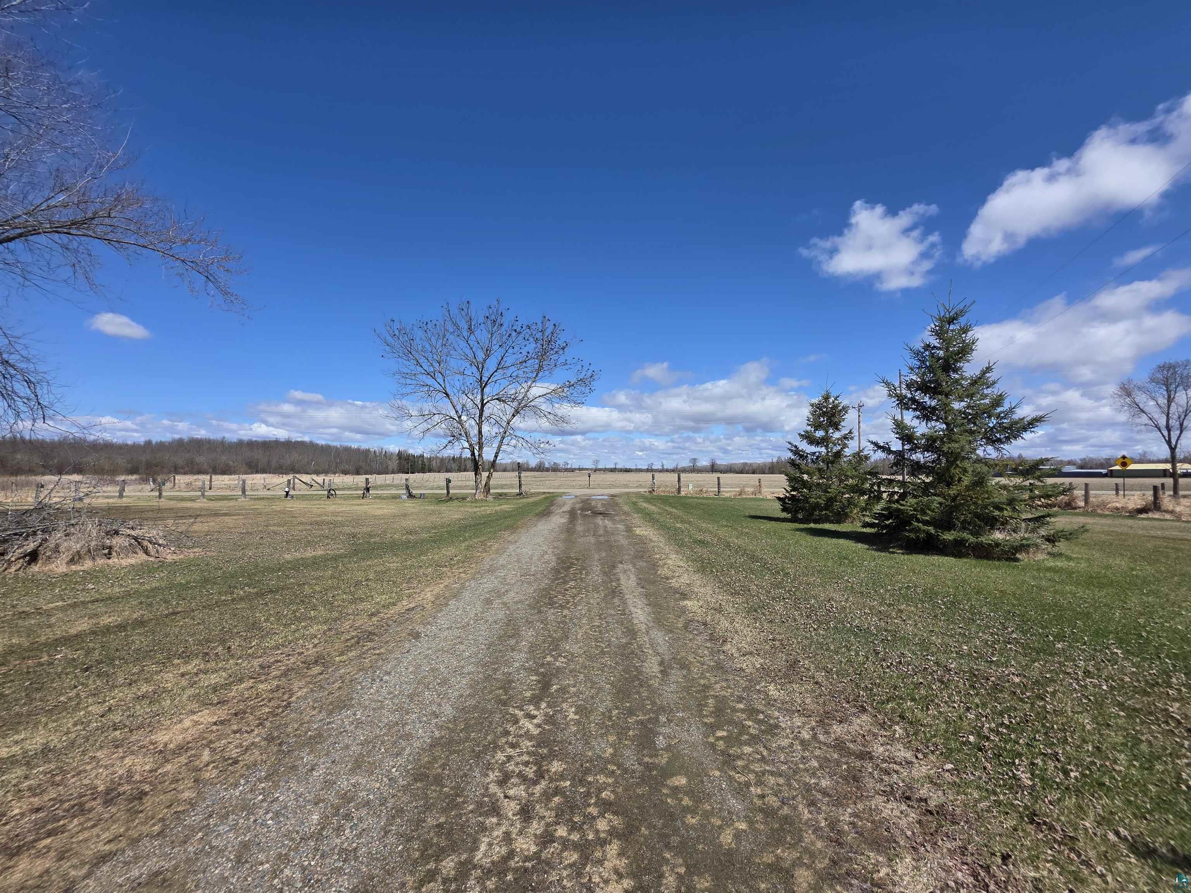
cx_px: 596
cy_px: 446
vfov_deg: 89.9
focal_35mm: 13
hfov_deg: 106.2
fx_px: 447
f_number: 1.9
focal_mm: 2.2
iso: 40
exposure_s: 1/2782
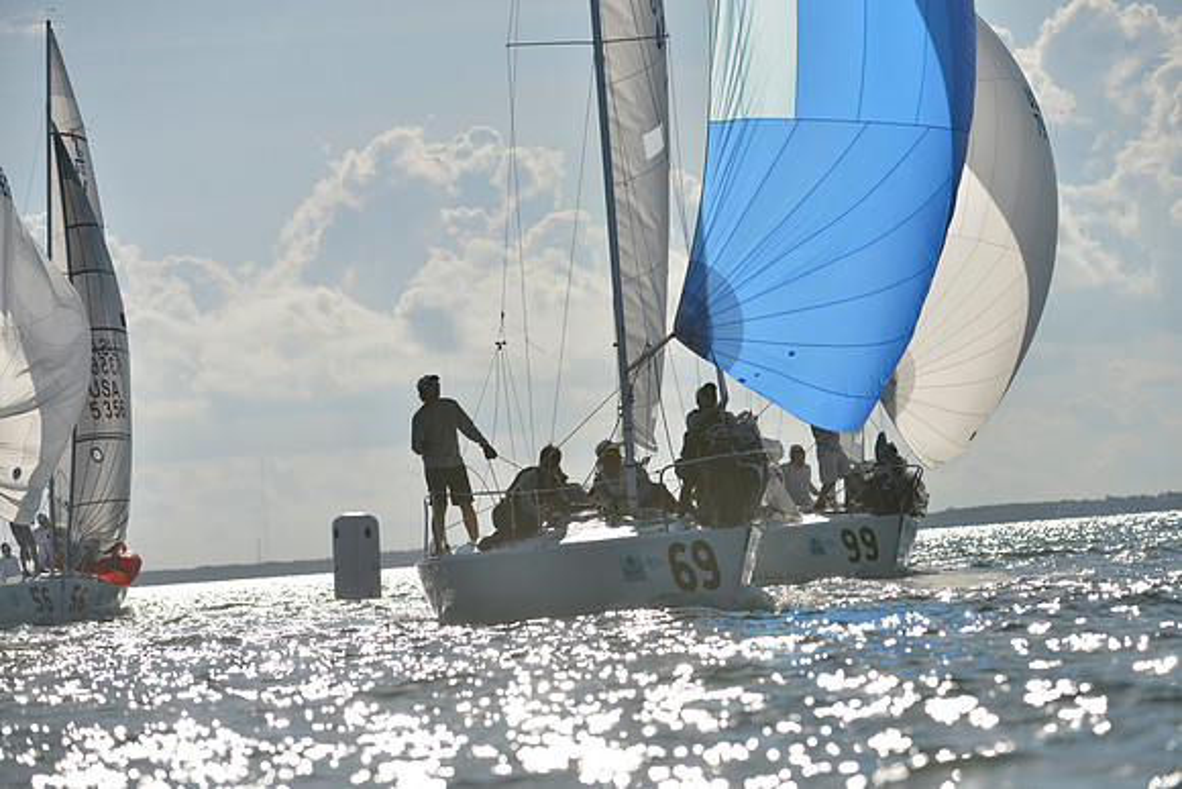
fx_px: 6568
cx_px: 591
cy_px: 394
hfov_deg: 10.3
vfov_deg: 6.9
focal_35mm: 200
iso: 200
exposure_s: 1/4000
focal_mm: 200
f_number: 5.6
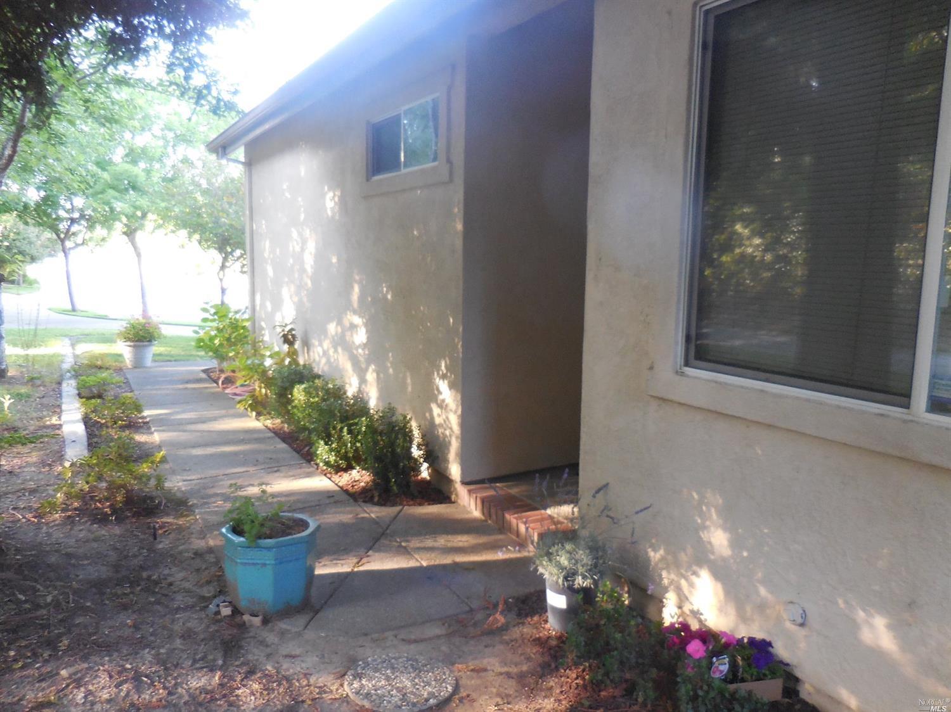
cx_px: 476
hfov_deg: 69.4
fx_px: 687
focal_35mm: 25
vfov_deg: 54.9
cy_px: 356
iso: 400
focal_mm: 4.5
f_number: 3.3
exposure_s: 1/30
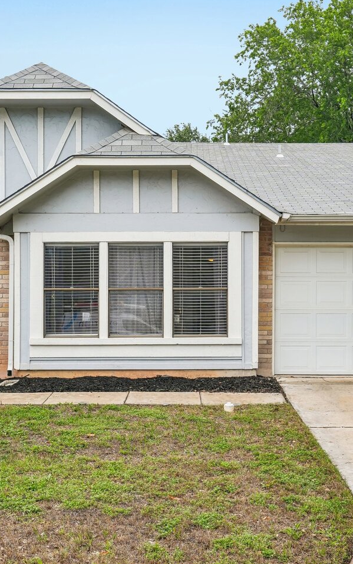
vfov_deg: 40.3
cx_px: 199
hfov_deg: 25.8
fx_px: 769
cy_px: 268
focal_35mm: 50
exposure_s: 1/500
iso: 200
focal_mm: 29
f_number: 8
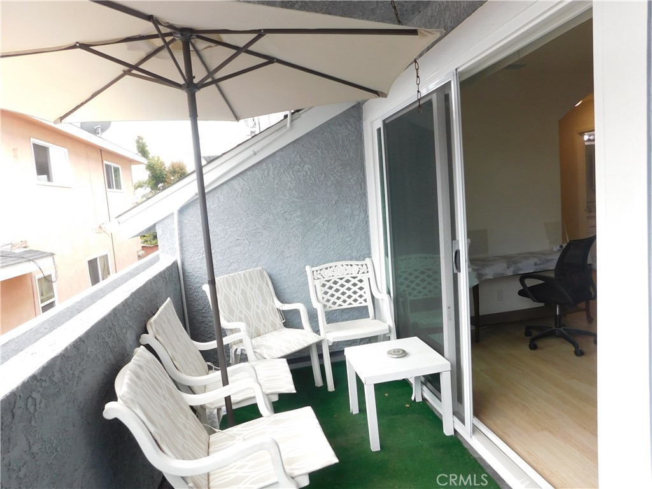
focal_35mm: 23
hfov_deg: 73.9
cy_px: 244
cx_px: 326
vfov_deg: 58.9
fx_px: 433
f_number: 3
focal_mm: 4
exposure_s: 1/200
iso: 125
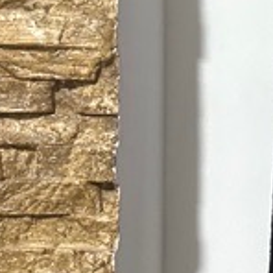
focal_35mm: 143
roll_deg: -1.2
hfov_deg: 10.8
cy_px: 90
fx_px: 1276
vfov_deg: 12.2
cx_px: 594
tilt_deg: -3.0
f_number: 1.78
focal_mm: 6.76
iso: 500
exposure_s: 1/60
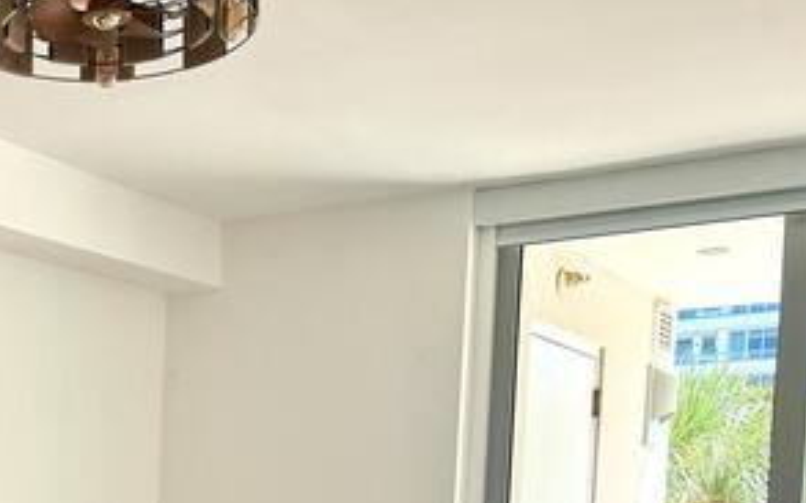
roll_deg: -1.3
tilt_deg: -4.9
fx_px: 1274
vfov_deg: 20.8
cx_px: -59
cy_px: 616
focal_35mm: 58
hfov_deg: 31.5
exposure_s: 1/343
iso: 80
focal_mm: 6.76
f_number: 1.78
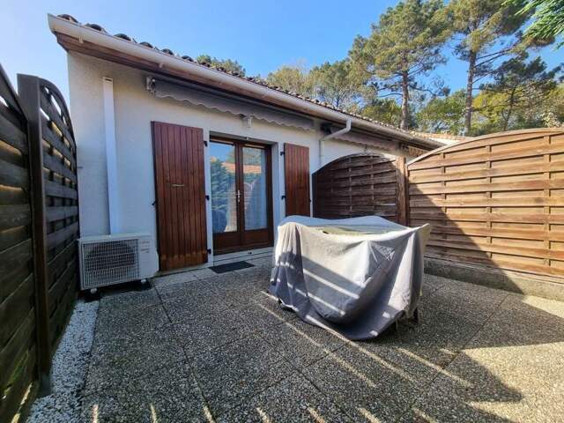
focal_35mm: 13
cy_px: 212
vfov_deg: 89.9
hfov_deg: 106.2
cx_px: 282
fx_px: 212
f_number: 2.2
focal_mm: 2.2
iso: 50
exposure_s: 1/668
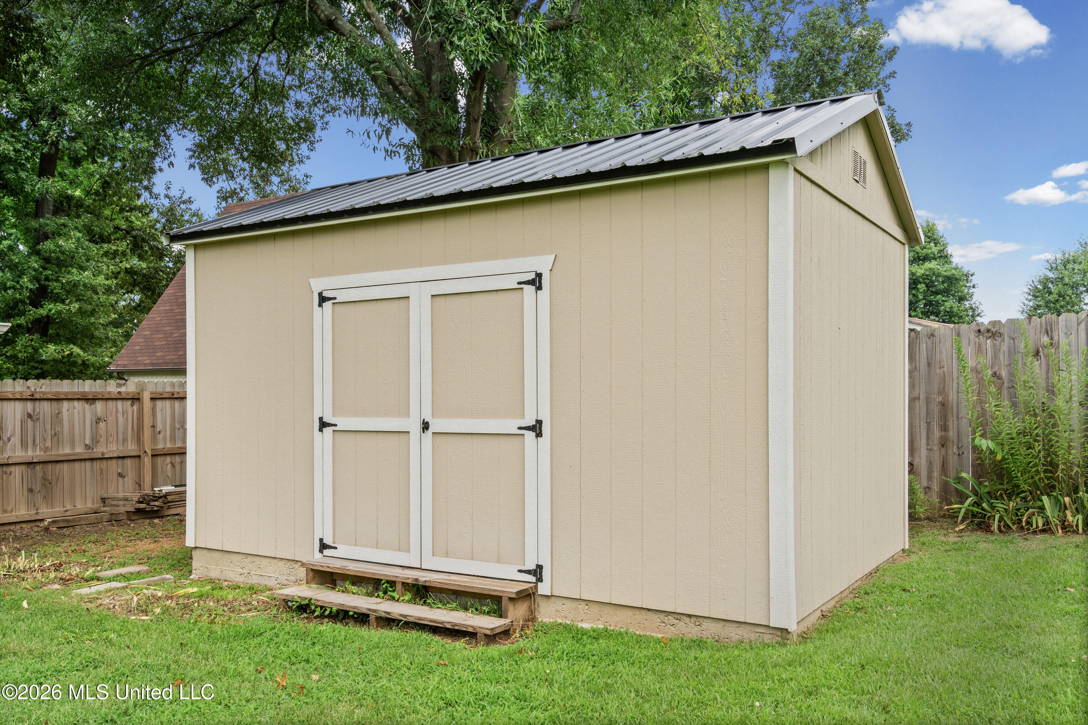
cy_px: 362
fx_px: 876
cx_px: 544
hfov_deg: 63.7
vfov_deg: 45.0
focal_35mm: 29
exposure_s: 1/200
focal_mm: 29
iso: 800
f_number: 9.5
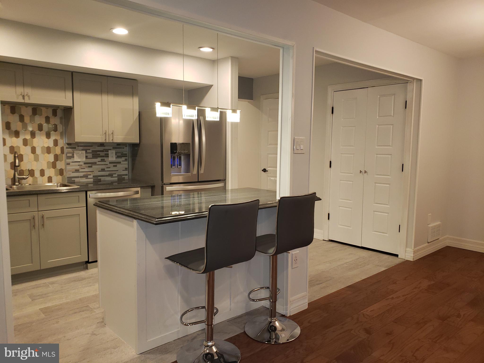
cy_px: 182
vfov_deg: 53.1
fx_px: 364
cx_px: 242
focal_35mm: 26
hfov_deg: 67.3
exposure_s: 1/24
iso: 100
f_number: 2.4
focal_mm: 4.3
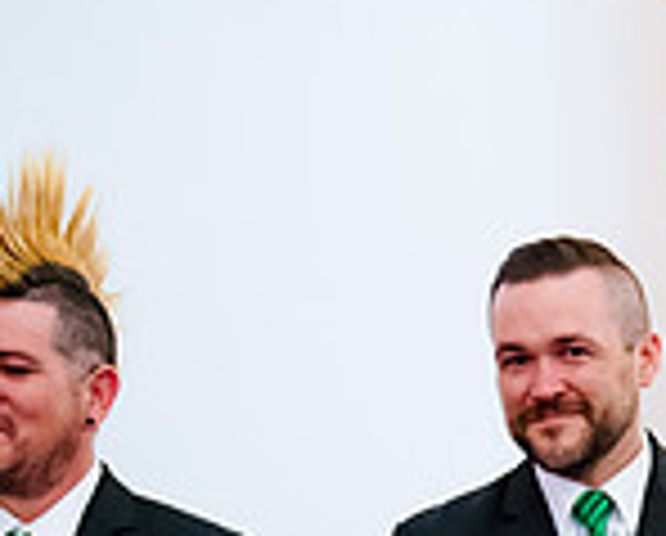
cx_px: 890
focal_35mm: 169
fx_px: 3338
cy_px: 660
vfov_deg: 9.0
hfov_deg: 11.1
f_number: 2.8
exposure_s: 1/100
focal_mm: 42
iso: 4000
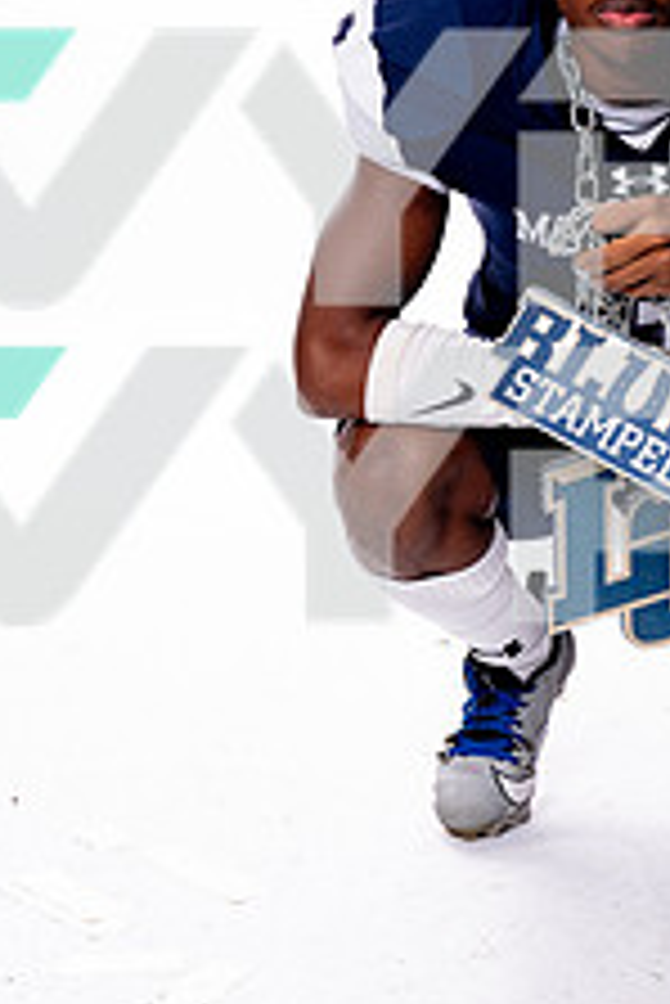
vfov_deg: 14.4
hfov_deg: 9.7
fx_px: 3930
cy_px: 171
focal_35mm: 141
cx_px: 468
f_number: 8
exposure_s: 1/250
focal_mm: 70
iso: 400
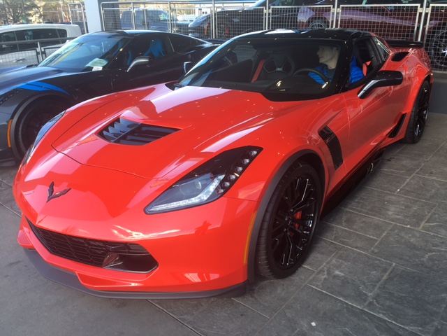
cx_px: 224
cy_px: 168
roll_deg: +0.5
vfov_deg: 48.2
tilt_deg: -22.5
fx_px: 374
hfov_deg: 61.7
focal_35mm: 29
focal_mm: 4.15
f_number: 2.2
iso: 25
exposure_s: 1/159
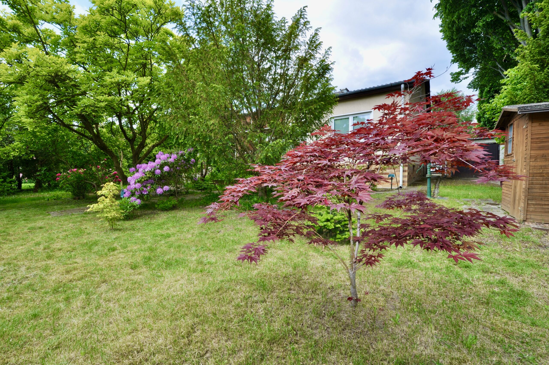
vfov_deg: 77.2
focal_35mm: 15
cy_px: 182
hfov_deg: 100.5
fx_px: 228
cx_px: 274
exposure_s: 1/200
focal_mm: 10
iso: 200
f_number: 8
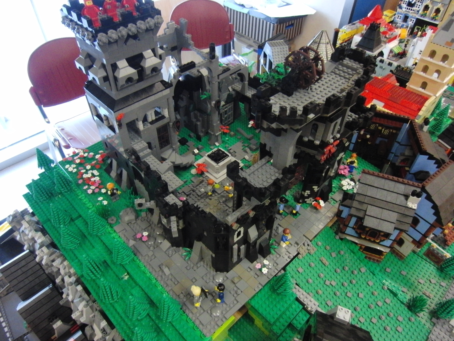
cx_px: 227
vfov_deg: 56.8
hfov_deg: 71.6
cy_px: 170
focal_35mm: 24
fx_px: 315
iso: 800
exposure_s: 1/40
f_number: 3.2
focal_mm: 4.3
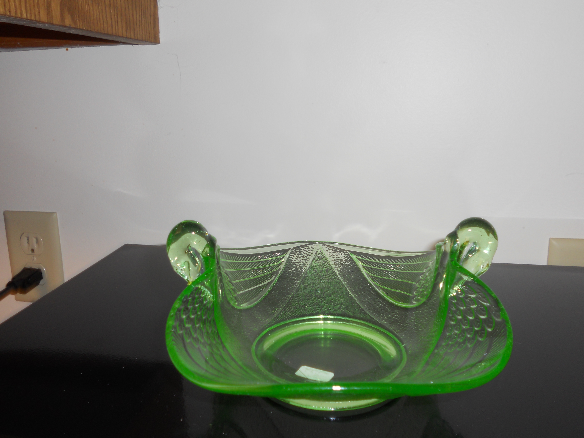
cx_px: 283
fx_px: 557
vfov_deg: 42.9
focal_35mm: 33
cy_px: 219
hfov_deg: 55.3
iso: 80
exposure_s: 1/25
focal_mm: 5.8
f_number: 3.5
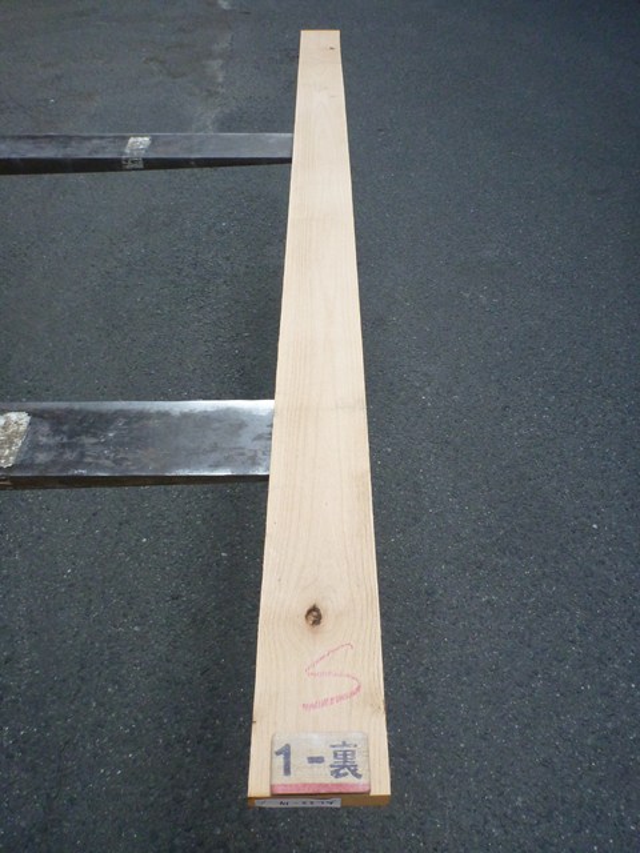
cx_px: 320
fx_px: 690
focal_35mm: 28
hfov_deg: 49.7
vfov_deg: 63.4
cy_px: 426
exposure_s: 1/320
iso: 400
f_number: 3.3
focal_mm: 4.9
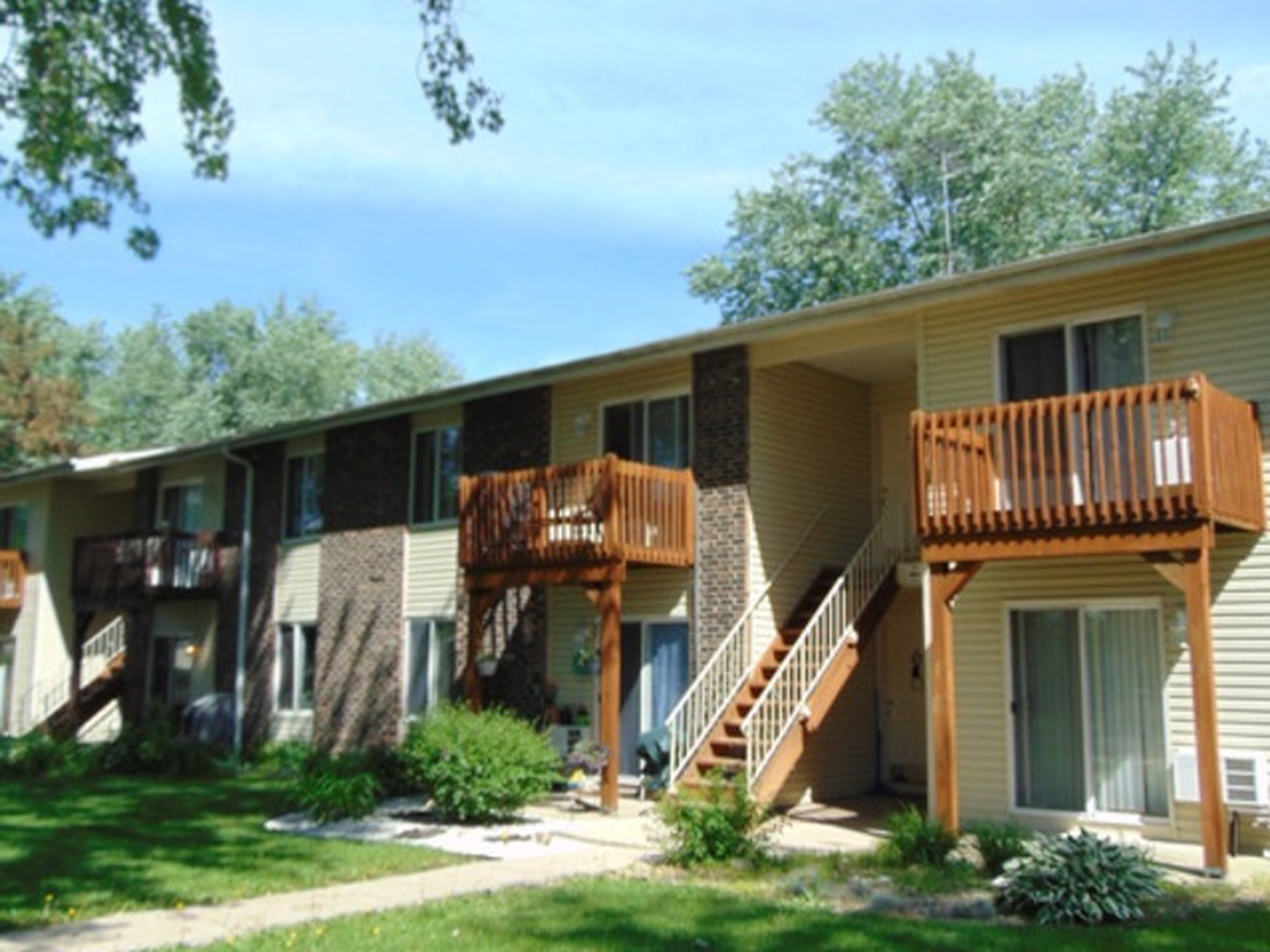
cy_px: 476
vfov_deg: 54.9
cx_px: 635
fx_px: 917
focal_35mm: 25
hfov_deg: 69.4
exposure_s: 1/800
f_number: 3
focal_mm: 4.5
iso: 80
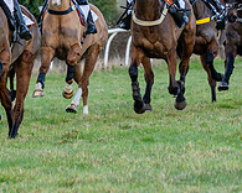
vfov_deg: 2.3
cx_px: -20
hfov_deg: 2.9
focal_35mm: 672
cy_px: 11
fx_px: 4813
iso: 500
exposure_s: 1/2000
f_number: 4
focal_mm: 135
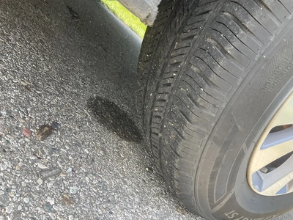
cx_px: 146
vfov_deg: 48.2
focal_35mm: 29
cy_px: 110
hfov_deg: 61.7
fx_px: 245
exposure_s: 1/172
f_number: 1.8
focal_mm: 3
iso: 25
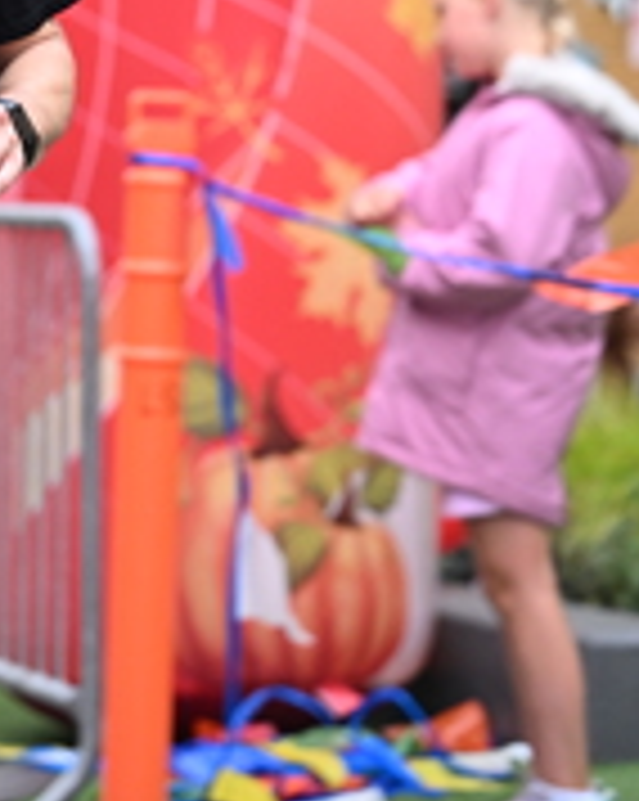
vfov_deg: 7.9
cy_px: -302
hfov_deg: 6.4
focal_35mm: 241
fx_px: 5707
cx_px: -92
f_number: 2.8
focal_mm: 83
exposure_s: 1/2000
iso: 800
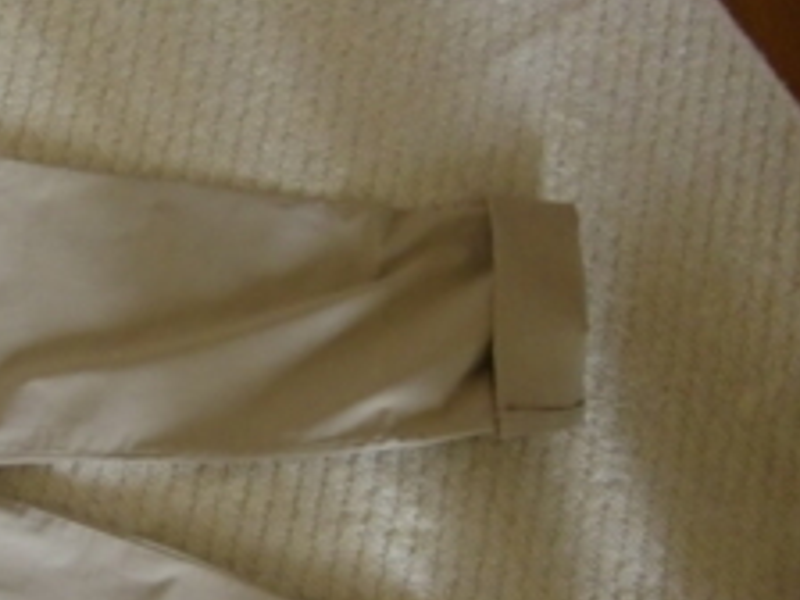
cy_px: 425
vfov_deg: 28.8
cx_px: 100
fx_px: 1156
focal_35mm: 50
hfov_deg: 36.2
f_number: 2.6
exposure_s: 1/60
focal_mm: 4.9
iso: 400
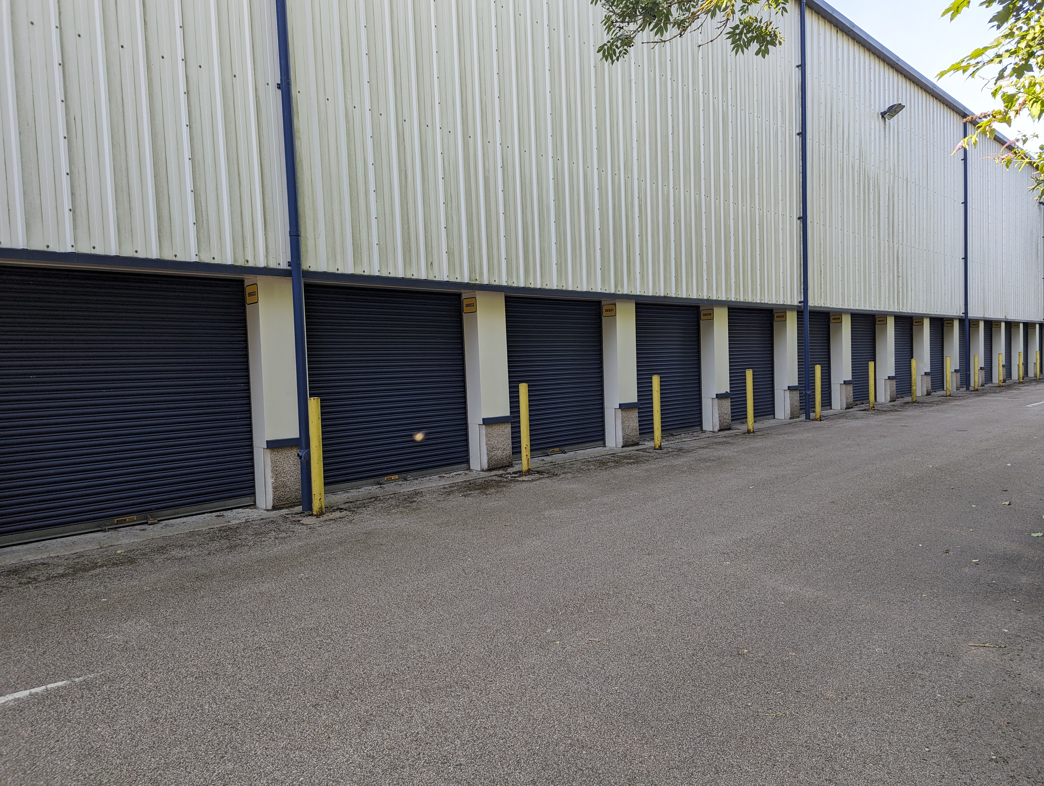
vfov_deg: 56.9
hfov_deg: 71.5
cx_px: 522
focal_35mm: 24
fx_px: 725
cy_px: 393
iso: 41
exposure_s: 1/269
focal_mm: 6.81
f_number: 1.85
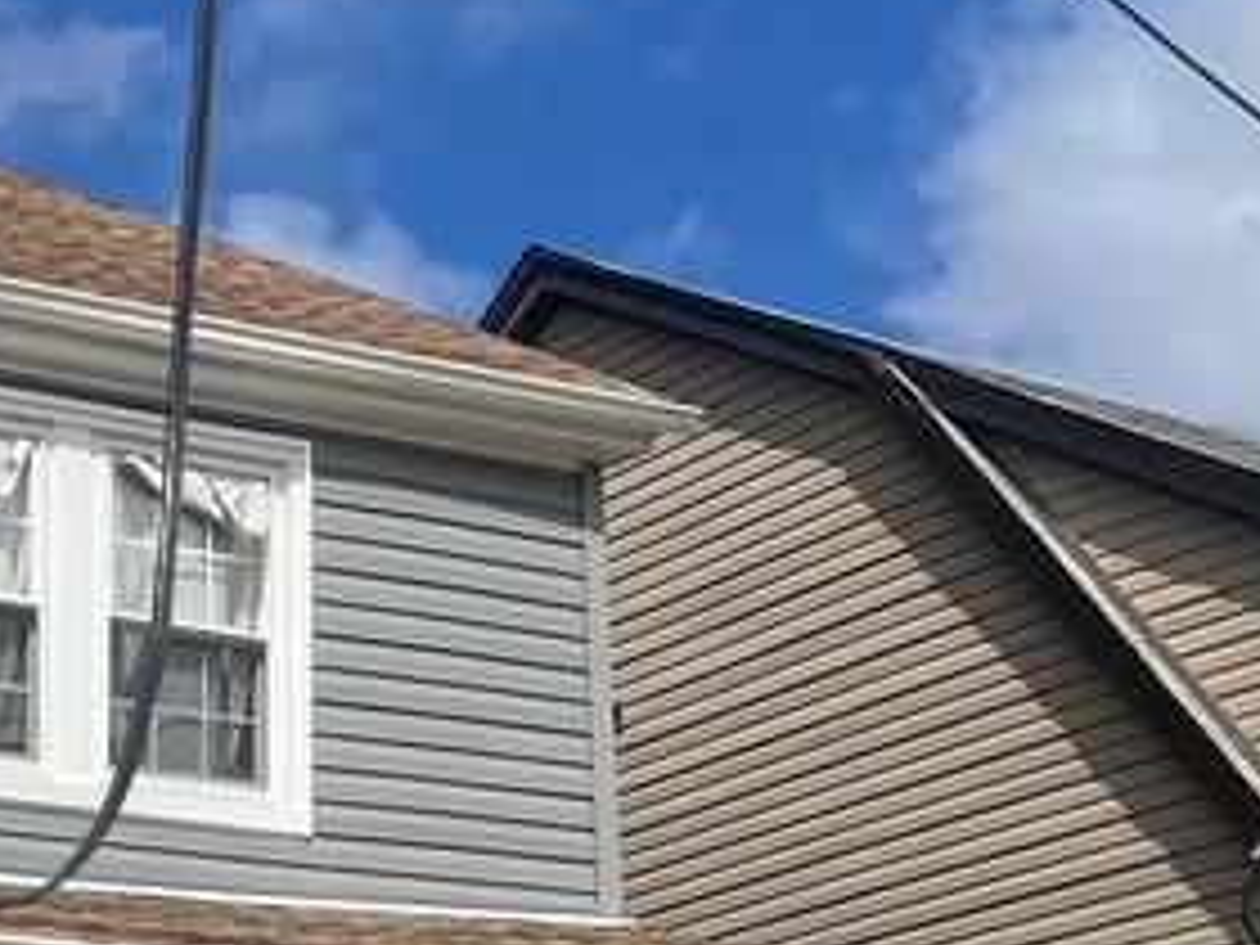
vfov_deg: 14.4
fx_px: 3458
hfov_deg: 19.9
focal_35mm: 95
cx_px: -54
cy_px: 1449
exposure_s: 1/8000
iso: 50
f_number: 1.5
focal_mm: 5.7
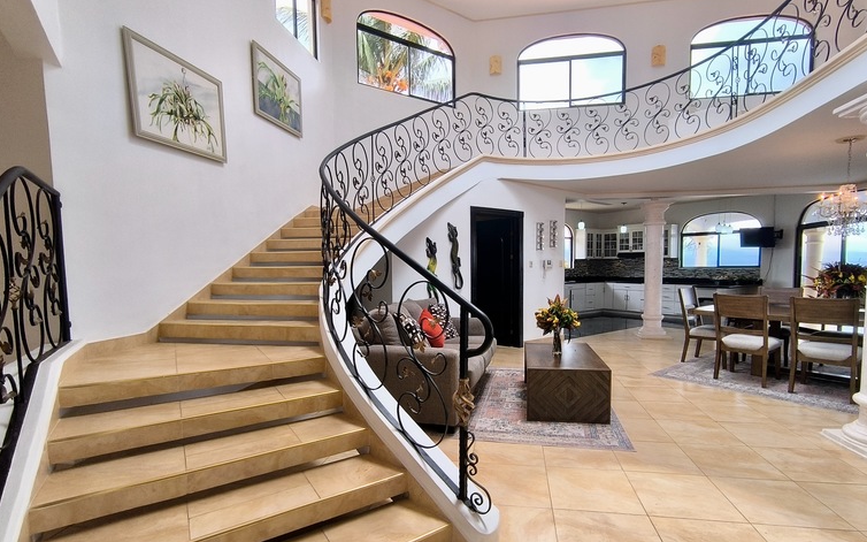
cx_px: 453
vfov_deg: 64.8
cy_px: 299
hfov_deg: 91.0
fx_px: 425
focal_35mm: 18
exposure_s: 1/191
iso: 50
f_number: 2.2
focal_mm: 1.65
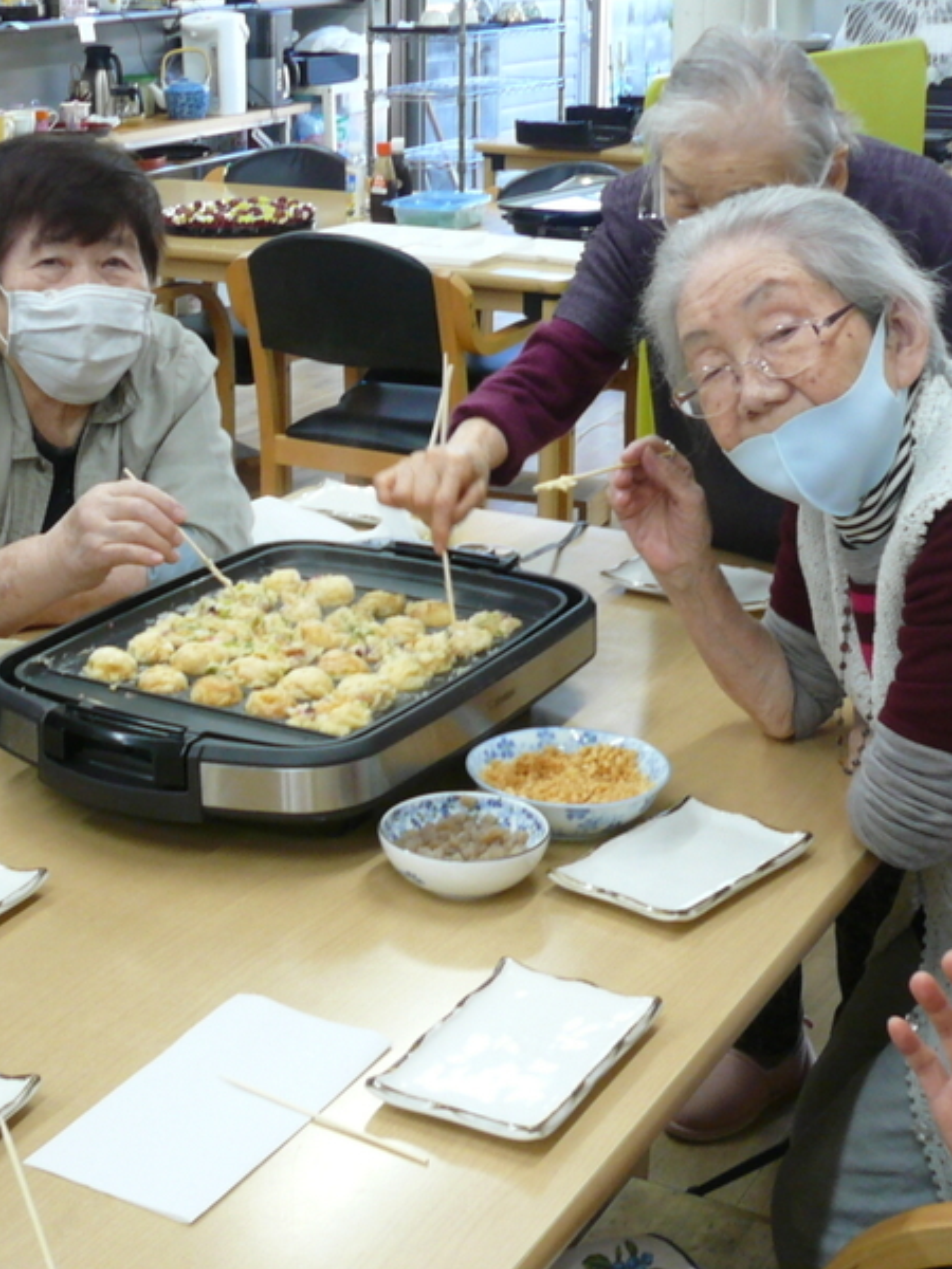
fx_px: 2053
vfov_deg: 34.3
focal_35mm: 56
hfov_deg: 25.8
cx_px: 252
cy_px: 573
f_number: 2.8
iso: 100
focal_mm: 4.6
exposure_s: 1/30
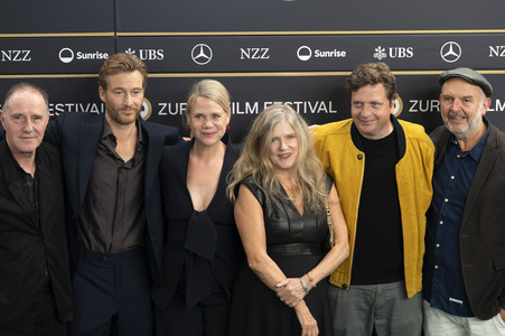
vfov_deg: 16.7
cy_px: 168
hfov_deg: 24.9
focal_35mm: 82
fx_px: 1144
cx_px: 257
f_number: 4.5
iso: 400
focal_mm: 79
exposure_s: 1/200
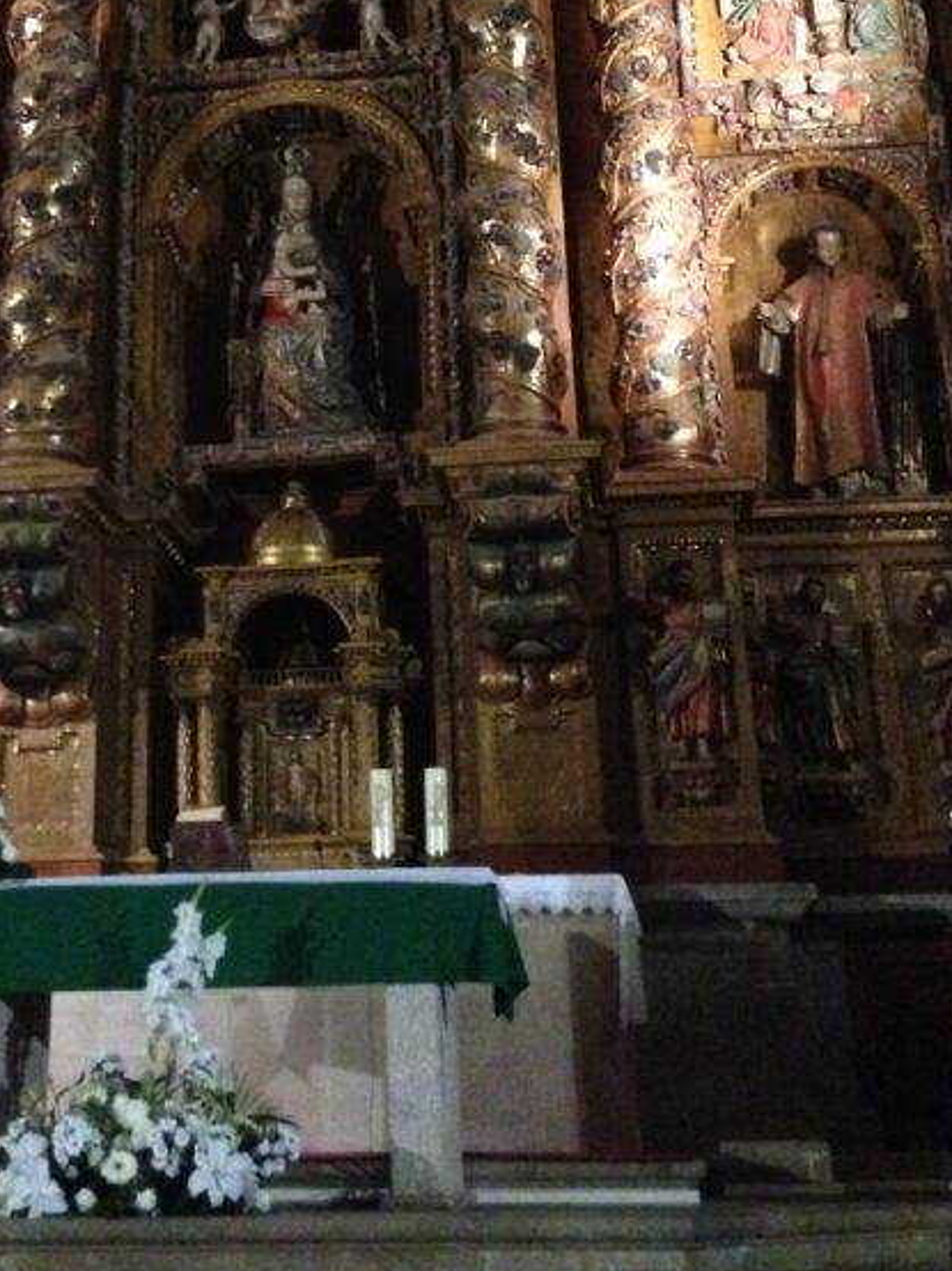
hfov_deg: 23.9
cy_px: 158
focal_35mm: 61
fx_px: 2239
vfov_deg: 30.5
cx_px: 291
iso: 800
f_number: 2.4
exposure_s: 1/15
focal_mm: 4.12
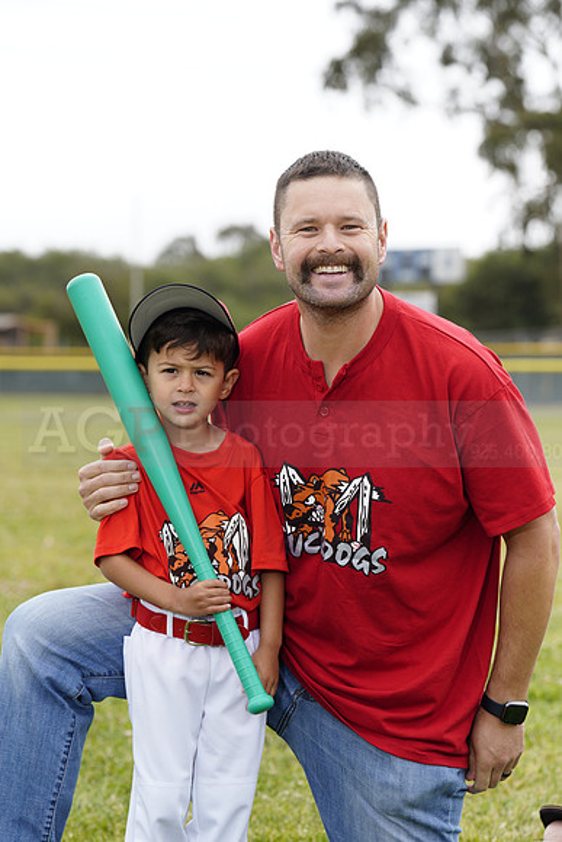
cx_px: 281
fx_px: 3066
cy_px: 421
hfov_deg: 10.5
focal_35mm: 131
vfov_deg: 15.6
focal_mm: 131
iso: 100
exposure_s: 1/250
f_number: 5.6
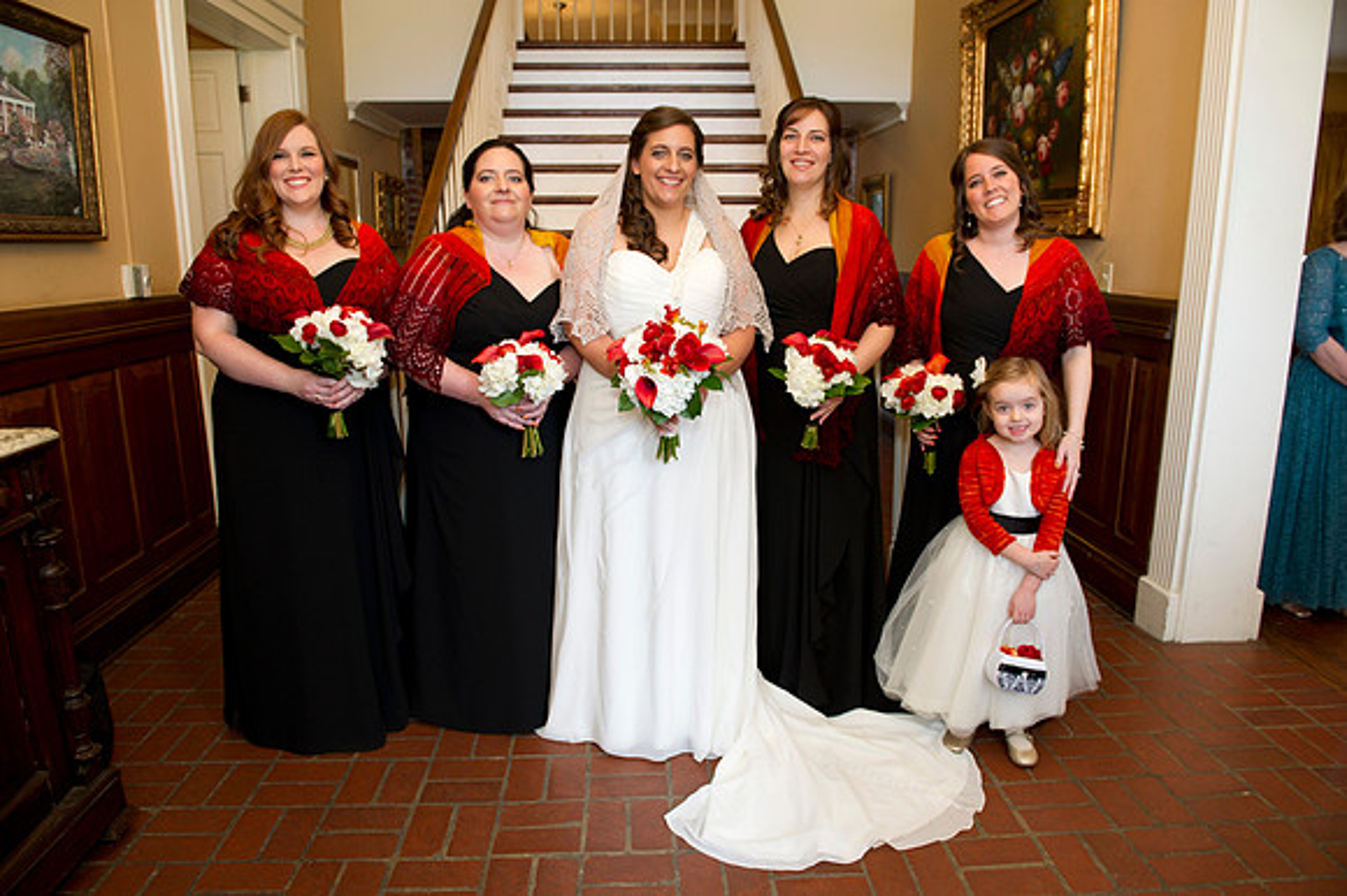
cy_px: 448
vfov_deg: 53.1
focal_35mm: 24
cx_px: 674
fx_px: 897
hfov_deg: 73.8
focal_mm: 24
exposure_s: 1/60
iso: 800
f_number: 4.5
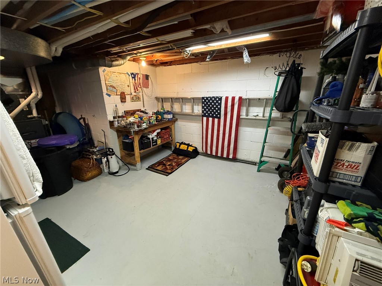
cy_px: 143
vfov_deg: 85.7
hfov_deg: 102.1
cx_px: 191
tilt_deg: -16.9
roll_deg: +0.5
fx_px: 154
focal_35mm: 14
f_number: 2.2
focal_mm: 2.22
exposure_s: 1/60
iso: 500
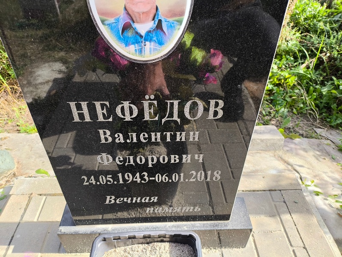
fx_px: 247
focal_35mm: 25
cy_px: 128
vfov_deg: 54.9
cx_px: 171
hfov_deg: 69.4
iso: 50
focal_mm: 4.71
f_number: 1.7
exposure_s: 1/618
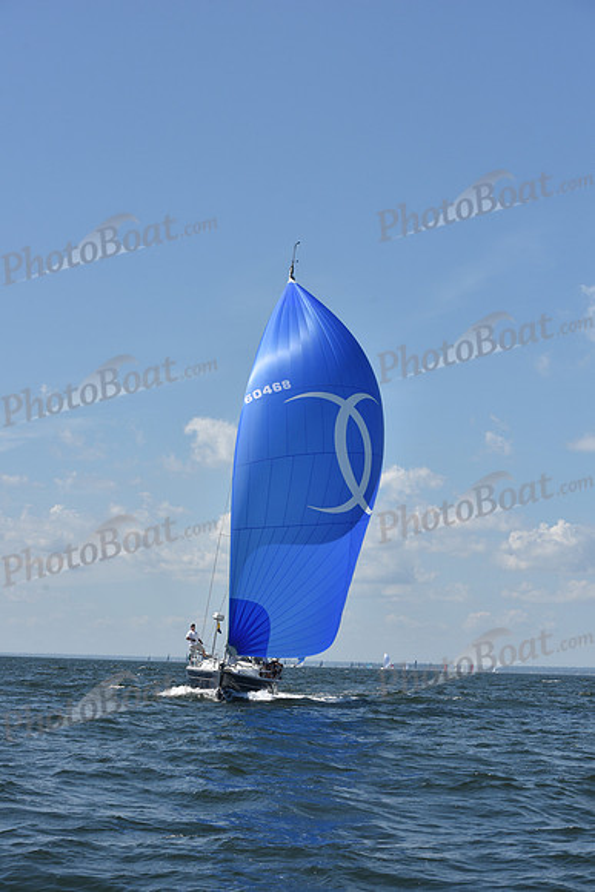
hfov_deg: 19.5
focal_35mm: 70
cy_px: 446
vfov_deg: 28.8
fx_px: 1734
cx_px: 298
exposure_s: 1/1250
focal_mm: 70
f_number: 10
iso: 320
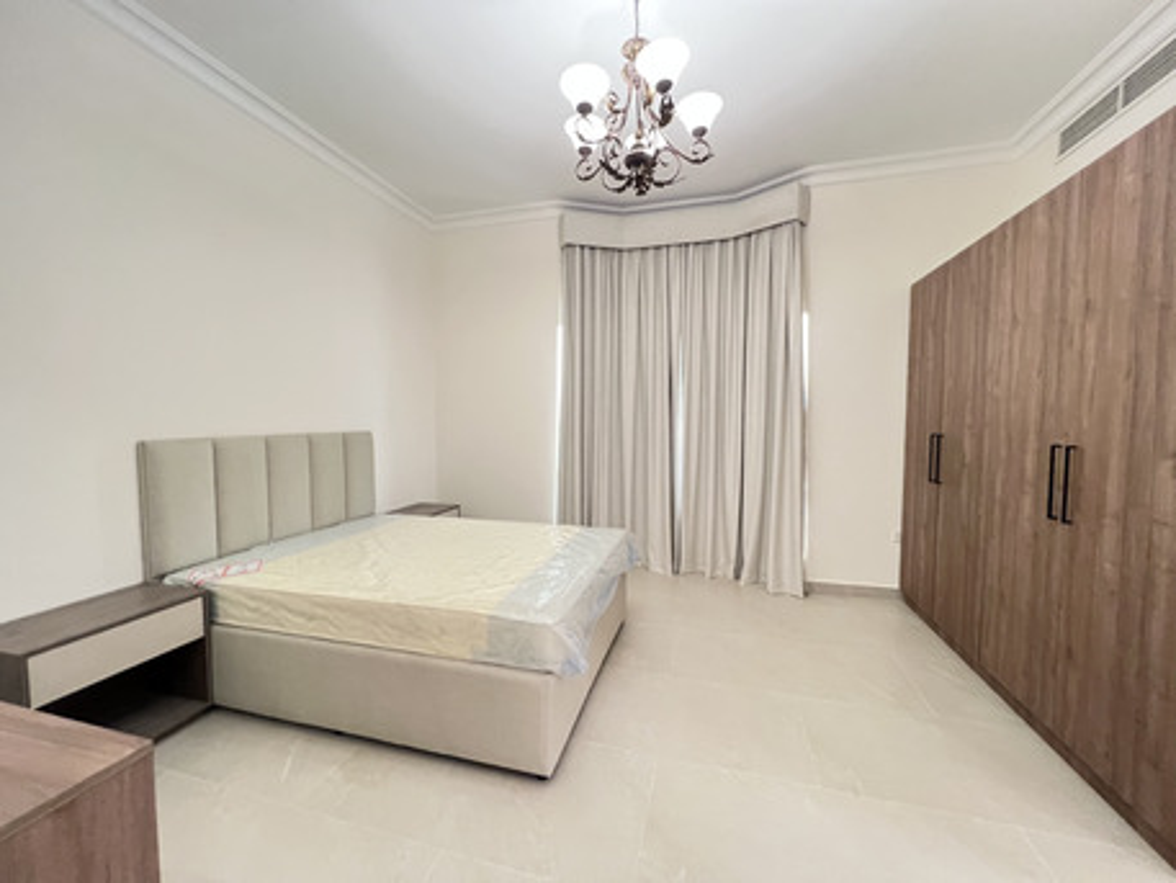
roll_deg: +0.0
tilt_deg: -2.9
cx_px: 588
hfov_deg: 106.2
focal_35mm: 13
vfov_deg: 89.9
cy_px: 442
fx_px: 442
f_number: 1.8
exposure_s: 1/50
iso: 500
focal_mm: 1.57
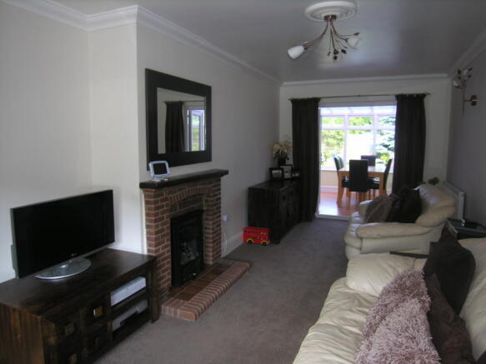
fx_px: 337
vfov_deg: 56.8
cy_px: 182
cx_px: 243
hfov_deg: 71.6
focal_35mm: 24
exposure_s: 1/30
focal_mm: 6.1
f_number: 2.6
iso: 50
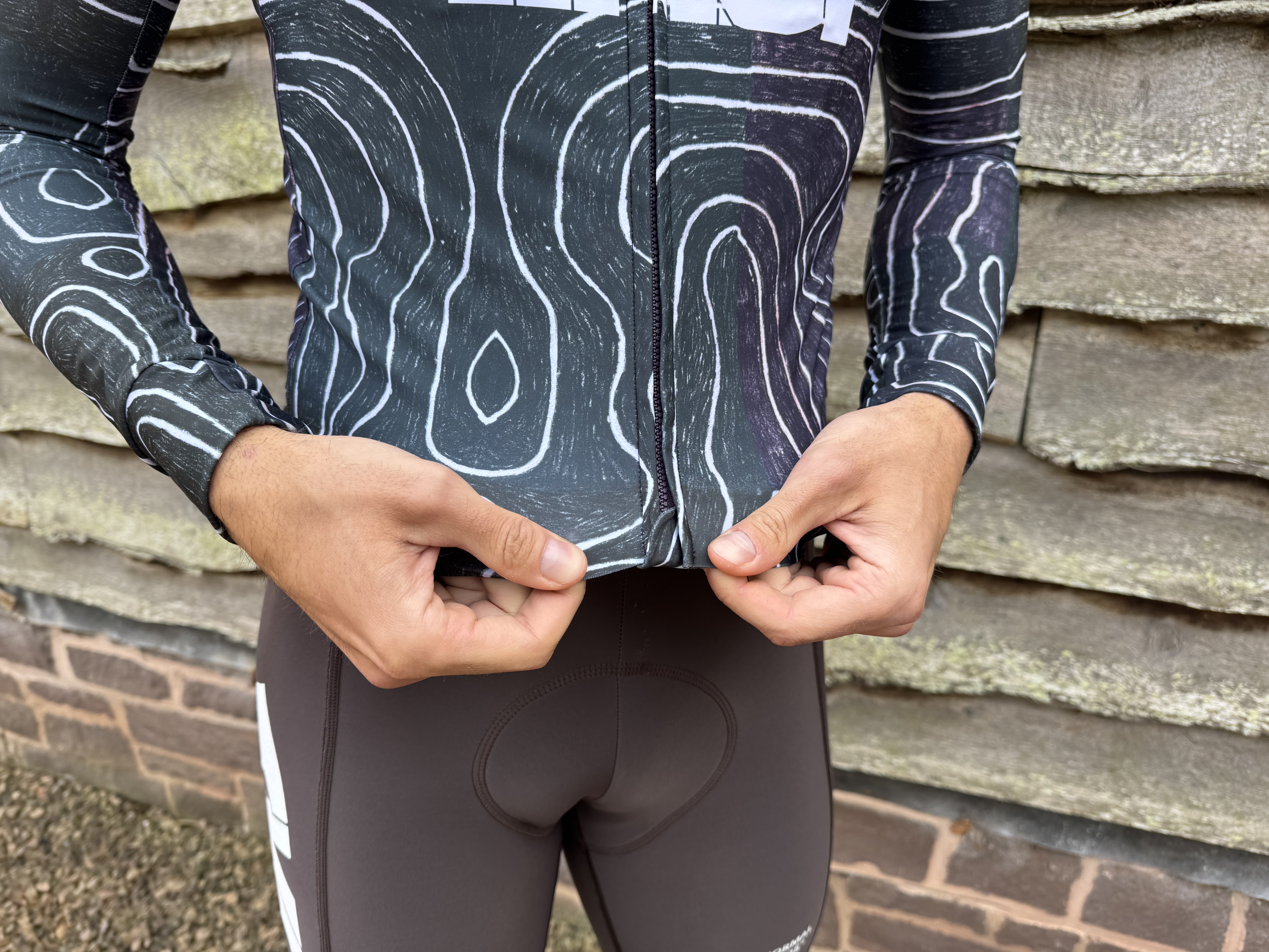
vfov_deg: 56.8
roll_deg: -0.1
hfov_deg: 71.6
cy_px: 476
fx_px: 880
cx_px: 634
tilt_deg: -23.4
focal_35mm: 24
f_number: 1.78
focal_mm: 6.76
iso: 80
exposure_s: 1/553
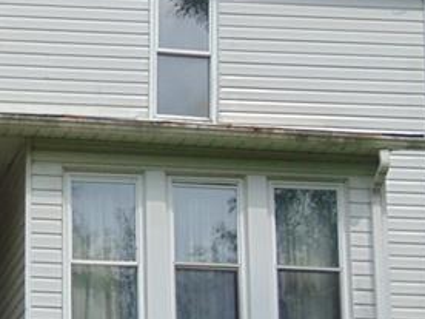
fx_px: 2136
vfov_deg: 8.5
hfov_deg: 11.2
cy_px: 194
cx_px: -62
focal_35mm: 174
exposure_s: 1/640
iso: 80
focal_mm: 10.8
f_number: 3.6
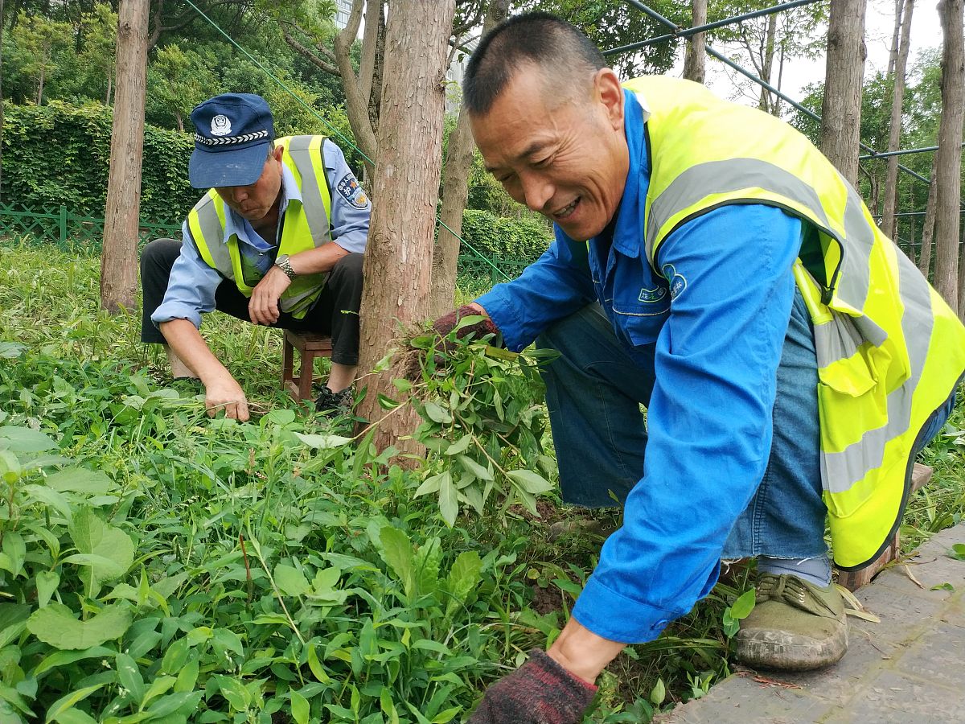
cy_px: 362
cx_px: 482
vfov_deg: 44.2
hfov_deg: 56.8
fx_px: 892
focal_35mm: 32
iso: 175
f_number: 2
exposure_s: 1/287
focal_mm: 4.5
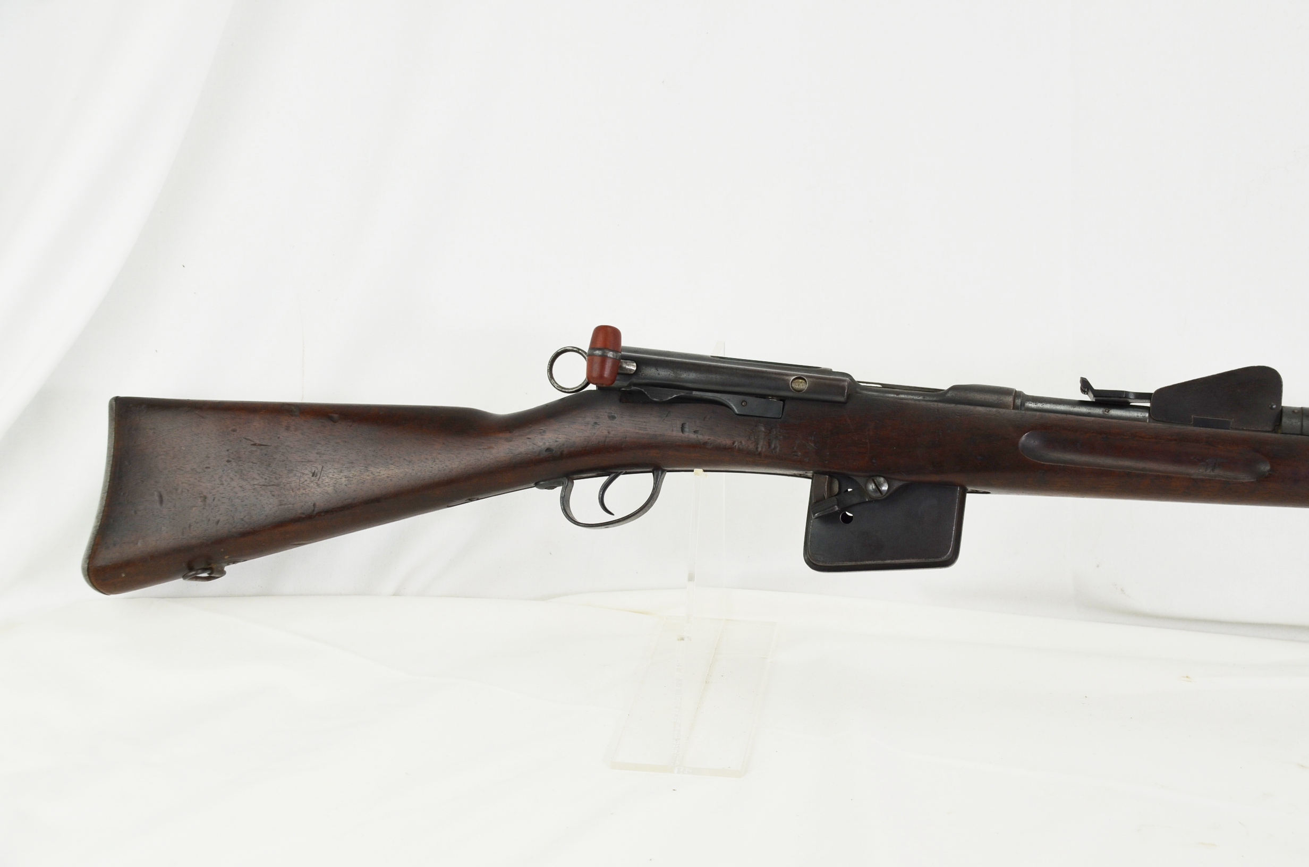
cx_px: 654
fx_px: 1905
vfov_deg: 25.6
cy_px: 434
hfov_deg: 37.9
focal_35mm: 52
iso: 280
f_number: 5.6
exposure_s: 1/125
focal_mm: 35
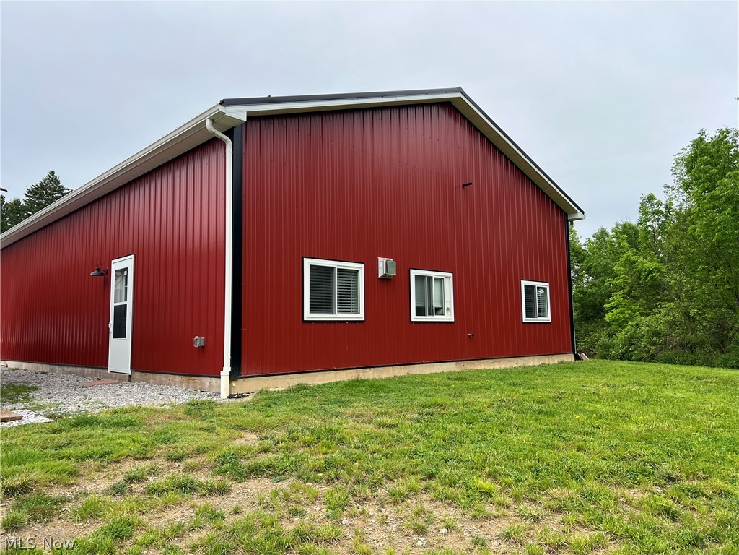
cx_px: 370
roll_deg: +1.4
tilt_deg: +5.9
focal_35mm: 26
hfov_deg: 67.3
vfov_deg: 53.1
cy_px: 278
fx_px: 555
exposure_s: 1/853
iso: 50
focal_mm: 5.7
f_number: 1.5
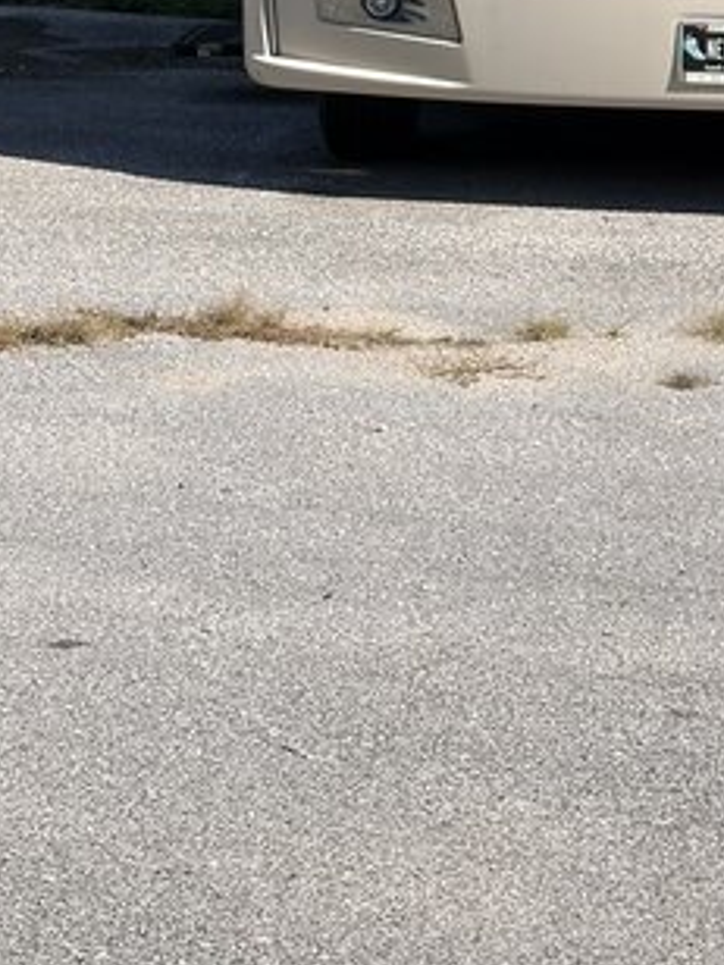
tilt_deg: -6.3
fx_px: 3765
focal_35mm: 135
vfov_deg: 14.4
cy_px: -25
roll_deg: -2.5
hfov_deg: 10.9
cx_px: 749
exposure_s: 1/2364
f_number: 1.6
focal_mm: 5.96
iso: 32
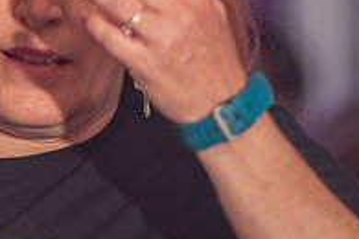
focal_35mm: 713
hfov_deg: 2.9
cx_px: 48
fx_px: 7110
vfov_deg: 1.9
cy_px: 110
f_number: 4.5
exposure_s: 1/250
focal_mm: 200
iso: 800
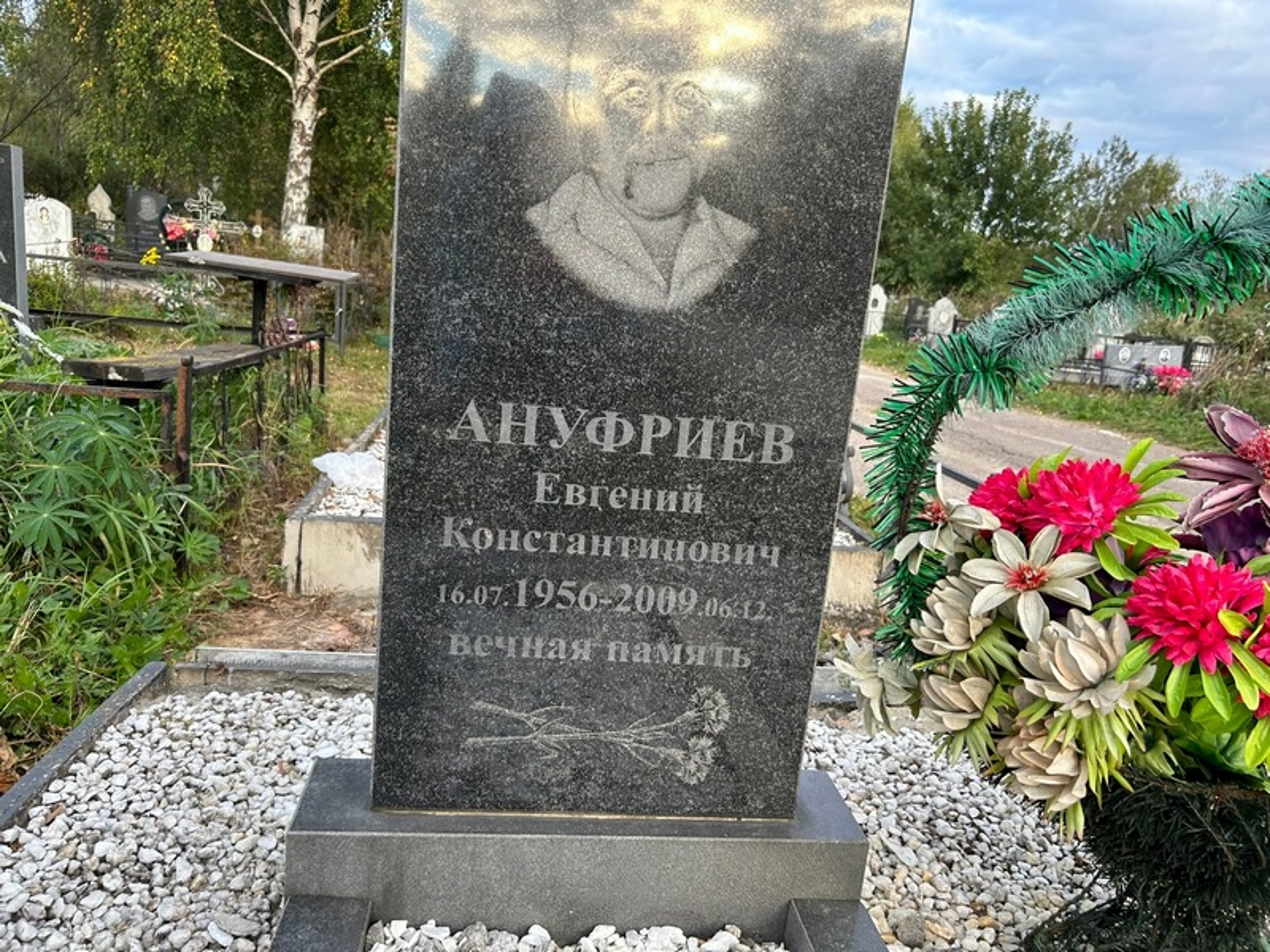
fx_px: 954
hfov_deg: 67.3
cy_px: 476
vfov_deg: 53.1
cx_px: 635
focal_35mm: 26
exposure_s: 1/197
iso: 40
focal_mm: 5.7
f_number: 1.5
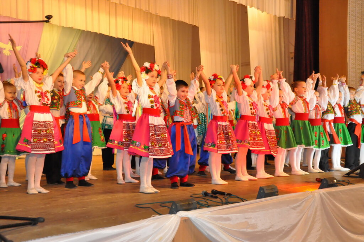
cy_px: 121
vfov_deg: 26.4
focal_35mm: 51
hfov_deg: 38.9
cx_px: 182
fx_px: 515
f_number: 5.6
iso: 3200
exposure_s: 1/100
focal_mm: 34
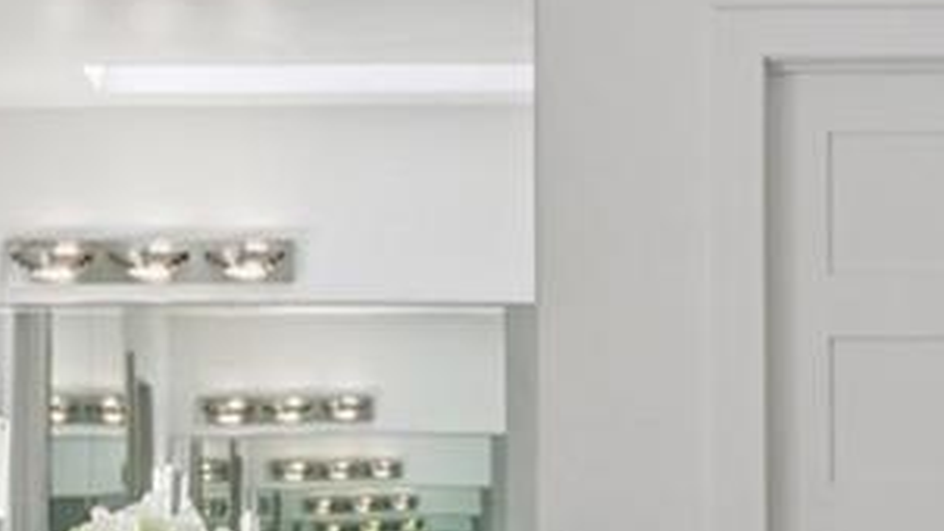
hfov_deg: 14.3
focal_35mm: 150
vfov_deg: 8.0
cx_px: 409
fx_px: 3755
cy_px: 672
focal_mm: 27
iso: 400
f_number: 8
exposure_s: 1/160
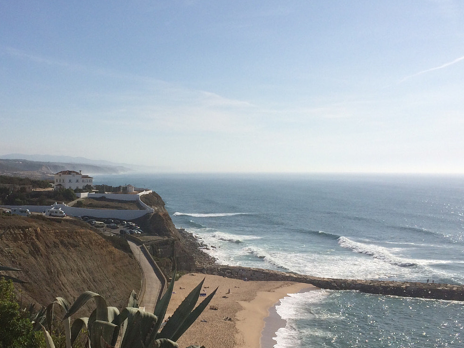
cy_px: 210
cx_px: 155
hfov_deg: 40.0
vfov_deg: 30.8
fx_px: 630
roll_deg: +0.7
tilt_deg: -3.5
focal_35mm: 47
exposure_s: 1/6849
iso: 40
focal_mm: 4.15
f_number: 2.2
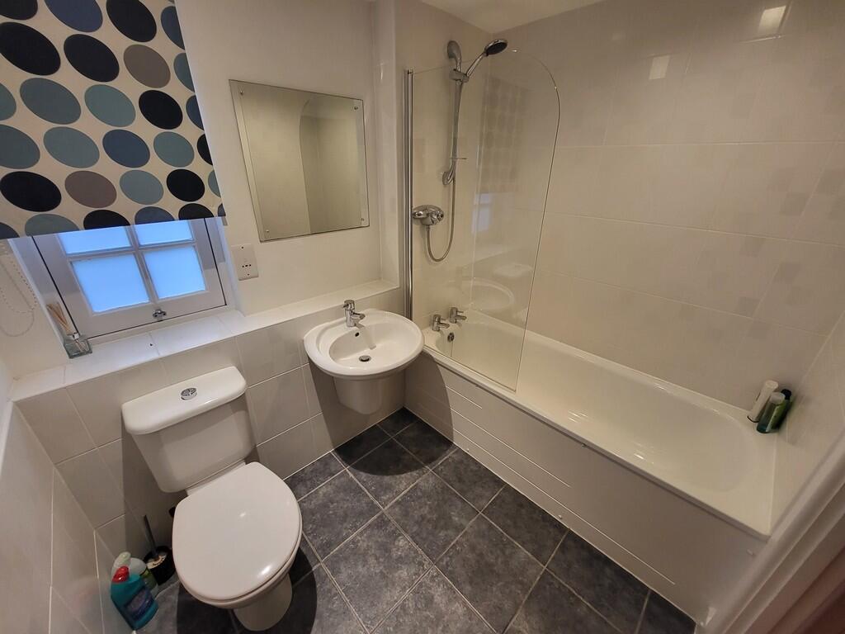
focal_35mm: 13
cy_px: 317
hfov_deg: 106.2
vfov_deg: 89.9
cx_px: 422
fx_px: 317
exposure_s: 1/50
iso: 160
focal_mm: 1.74
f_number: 2.2
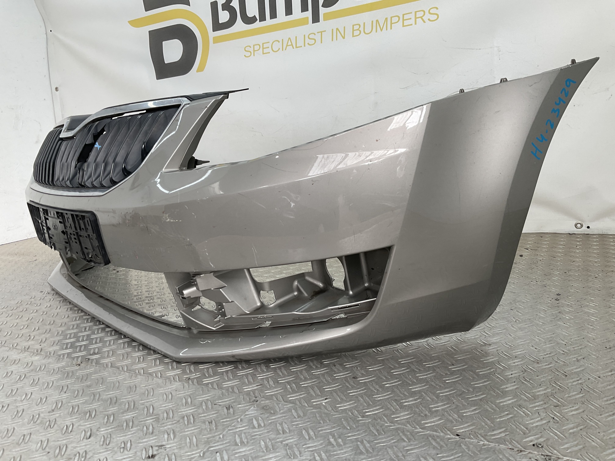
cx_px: 308
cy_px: 230
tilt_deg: -12.9
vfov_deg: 48.2
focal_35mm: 29
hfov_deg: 61.7
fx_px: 515
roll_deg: +4.5
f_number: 1.8
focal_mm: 3
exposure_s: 1/128
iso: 16
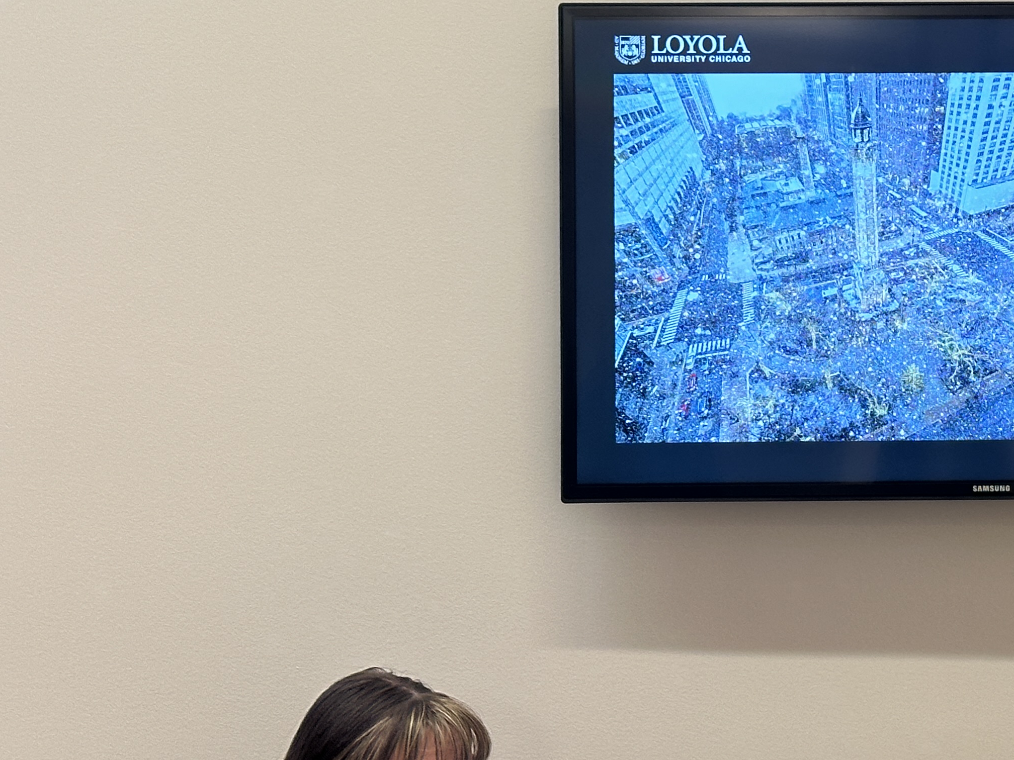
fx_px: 2812
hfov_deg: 19.9
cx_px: 995
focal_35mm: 96
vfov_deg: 15.4
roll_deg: -0.3
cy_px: 251
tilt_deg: +1.9
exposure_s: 1/55
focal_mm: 6.86
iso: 100
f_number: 1.78
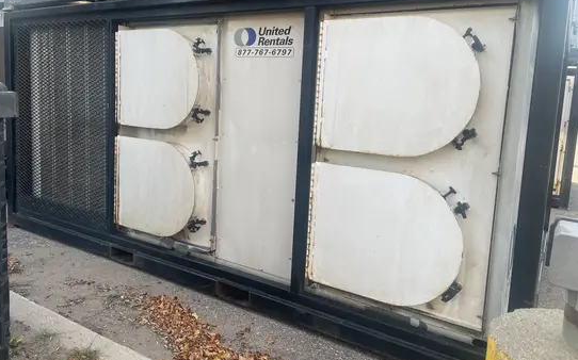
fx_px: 441
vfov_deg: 44.3
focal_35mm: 28
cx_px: 286
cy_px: 153
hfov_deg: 66.5
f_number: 1.6
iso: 32
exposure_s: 1/307
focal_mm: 4.2
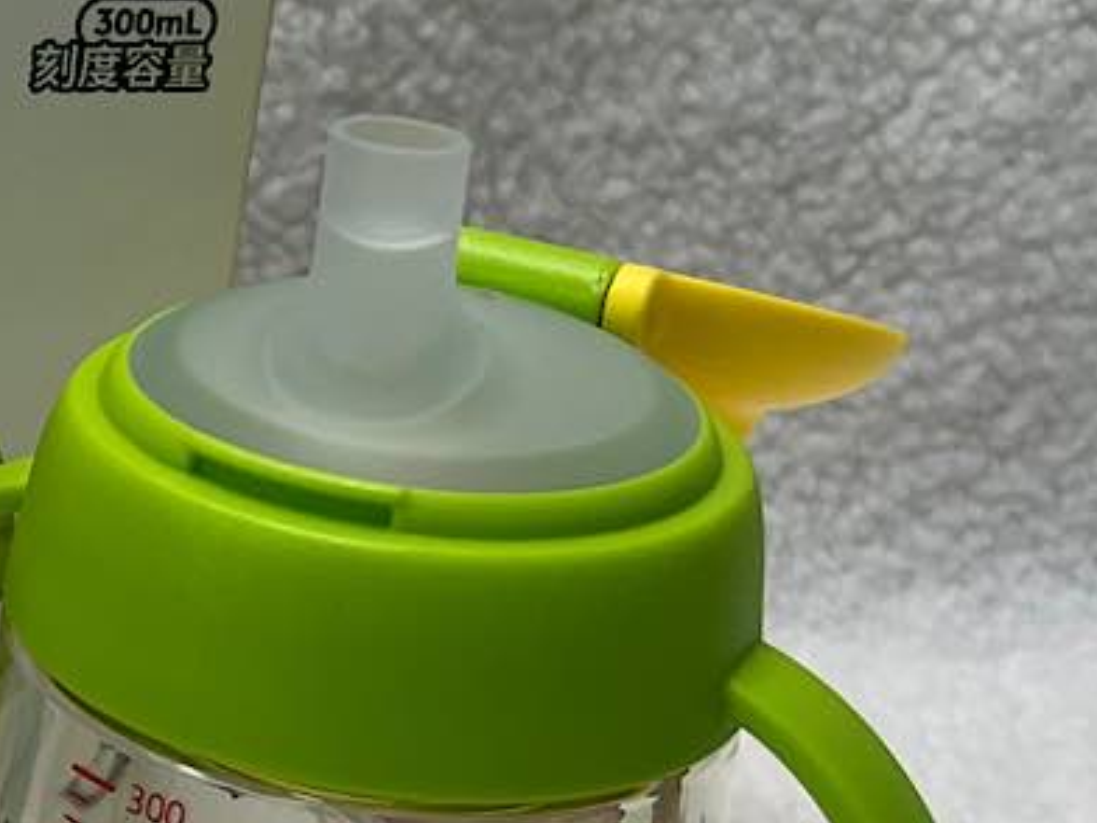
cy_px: 647
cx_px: -187
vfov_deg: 21.4
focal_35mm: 68
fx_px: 2155
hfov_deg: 25.8
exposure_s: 1/100
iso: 40
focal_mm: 5.7
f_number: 1.5
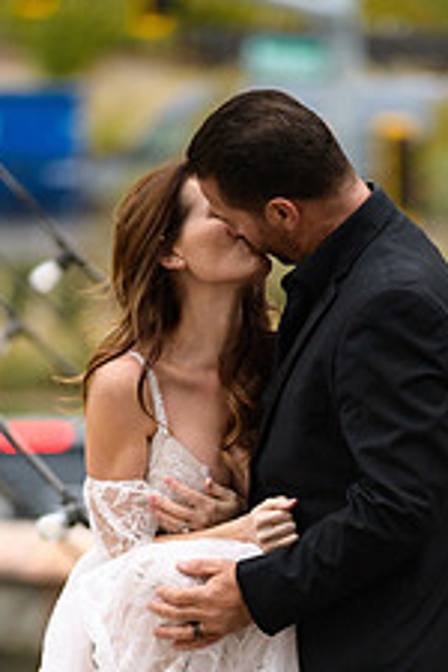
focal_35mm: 400
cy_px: 651
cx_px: 317
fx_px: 7466
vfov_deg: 5.1
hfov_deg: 3.4
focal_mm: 200
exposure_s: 1/3200
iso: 250
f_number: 2.8
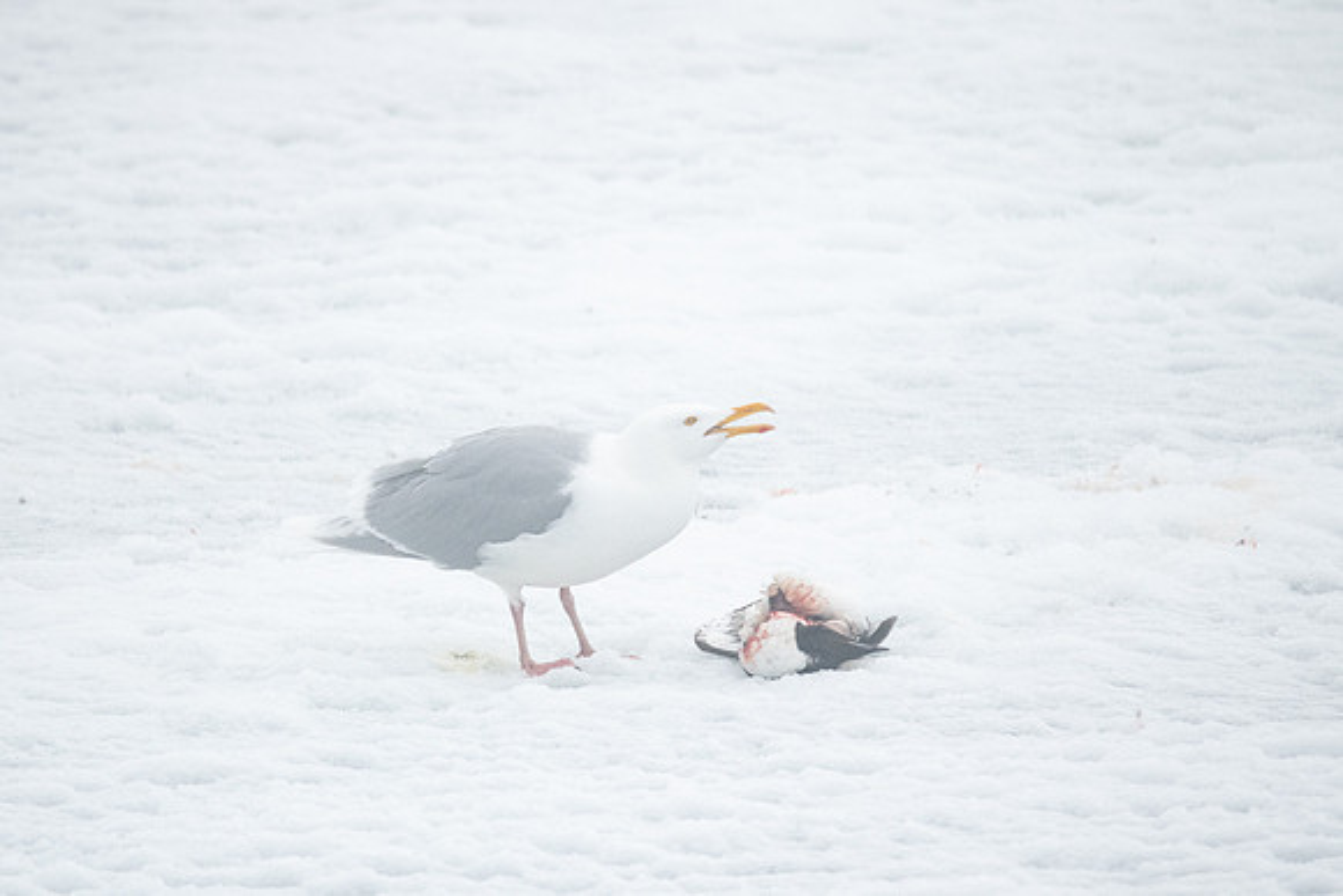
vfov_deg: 1.6
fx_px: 32170
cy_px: 484
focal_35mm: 862
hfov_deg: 2.4
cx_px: 613
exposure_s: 1/4000
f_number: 6.3
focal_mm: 550
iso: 1600
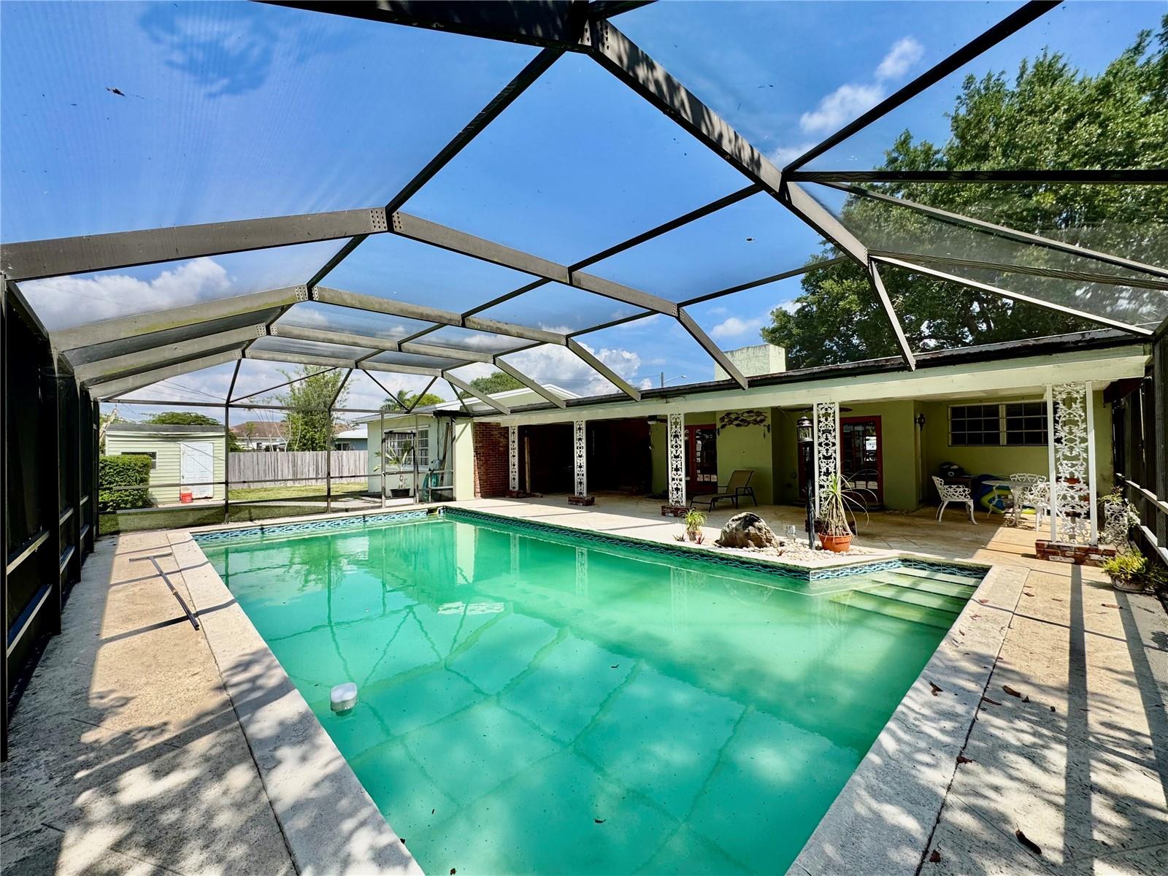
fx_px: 472
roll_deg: +0.9
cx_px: 584
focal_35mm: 14
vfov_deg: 85.7
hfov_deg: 102.1
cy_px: 438
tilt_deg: +1.1
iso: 40
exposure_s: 1/1178
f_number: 2.2
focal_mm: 2.22
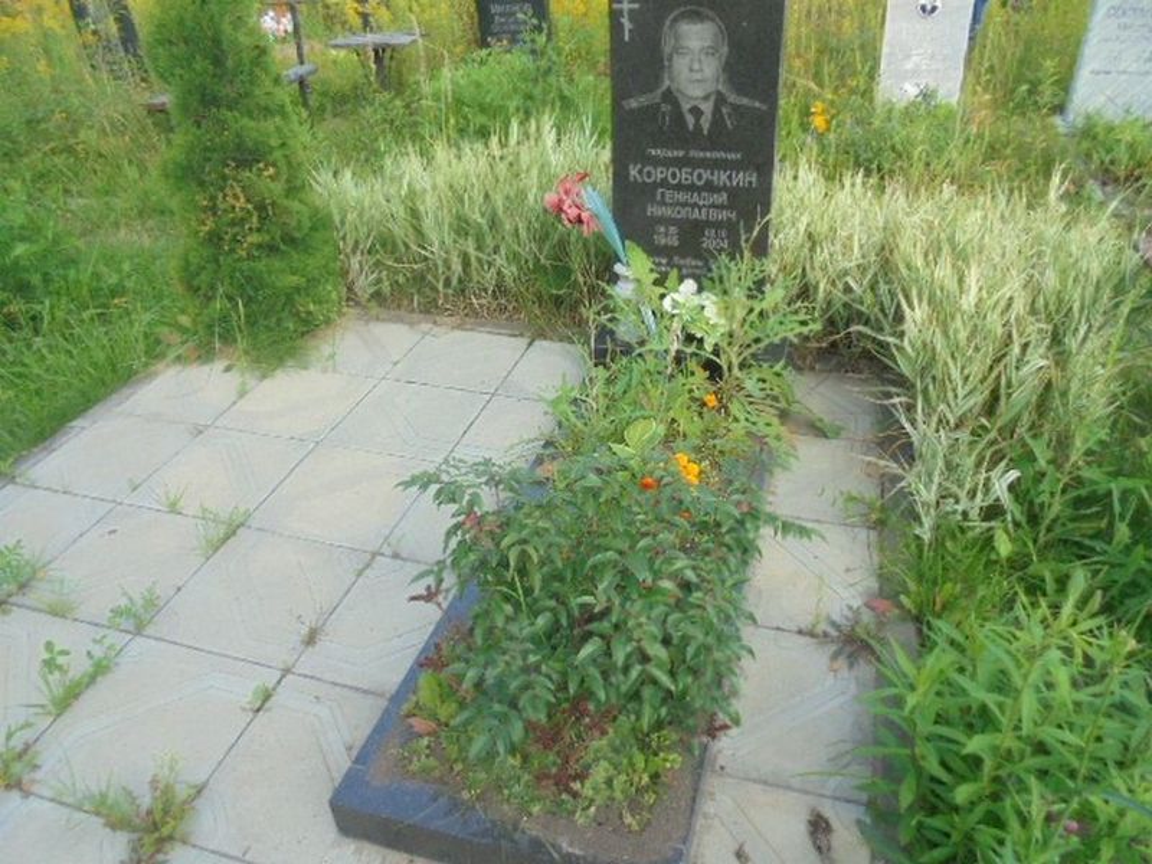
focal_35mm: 26
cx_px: 576
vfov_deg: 53.1
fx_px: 865
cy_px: 432
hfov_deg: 67.3
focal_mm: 4.6
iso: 160
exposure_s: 1/250
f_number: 3.5
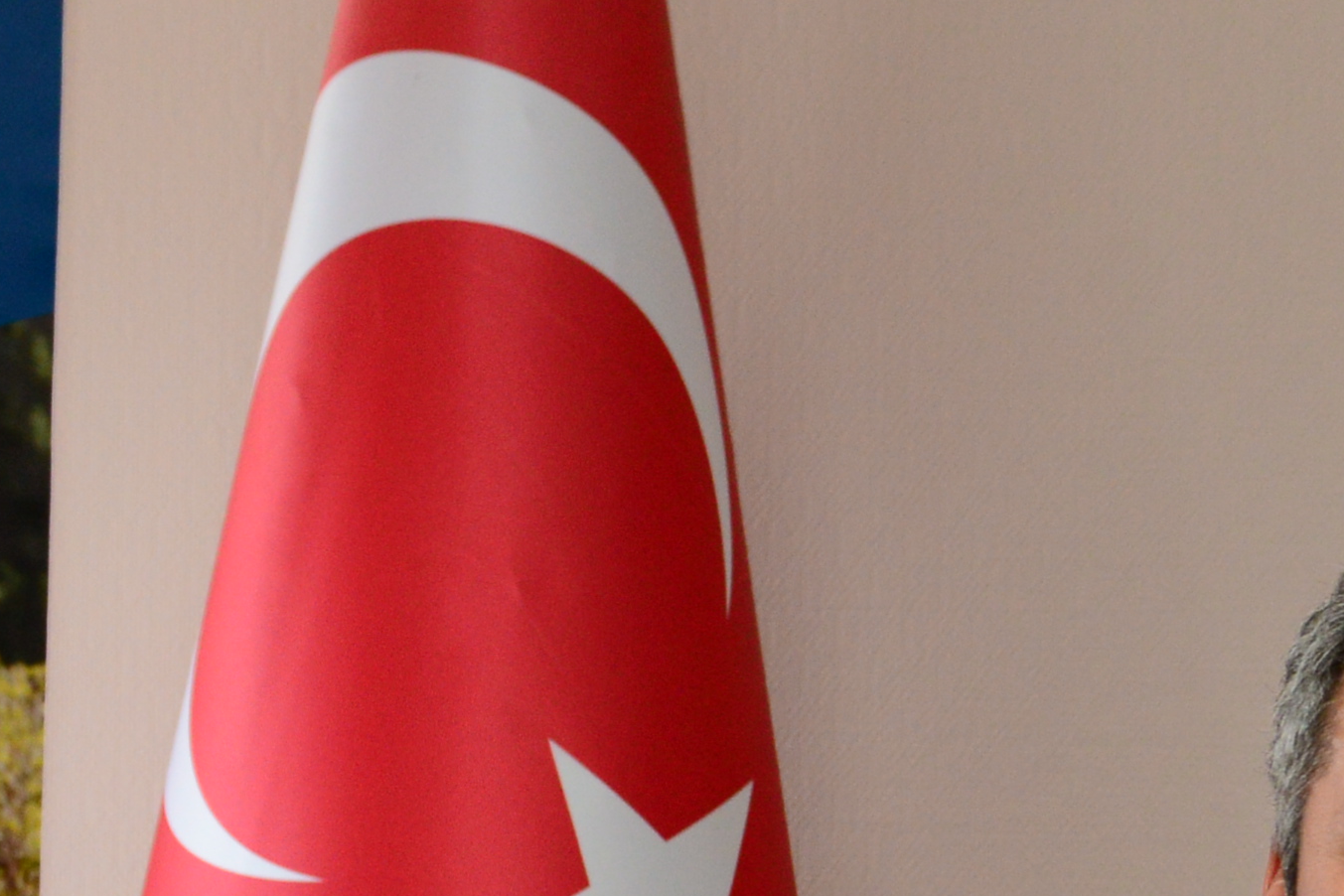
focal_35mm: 155
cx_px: 2218
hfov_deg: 12.4
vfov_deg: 8.8
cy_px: 918
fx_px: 5786
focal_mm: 38
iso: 1250
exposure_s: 1/125
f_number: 4
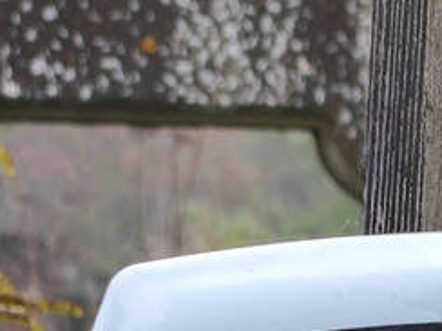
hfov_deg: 17.2
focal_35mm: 105
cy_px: 680
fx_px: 1341
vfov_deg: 12.3
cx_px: 630
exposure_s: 1/100
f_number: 1.79
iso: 59
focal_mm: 4.7
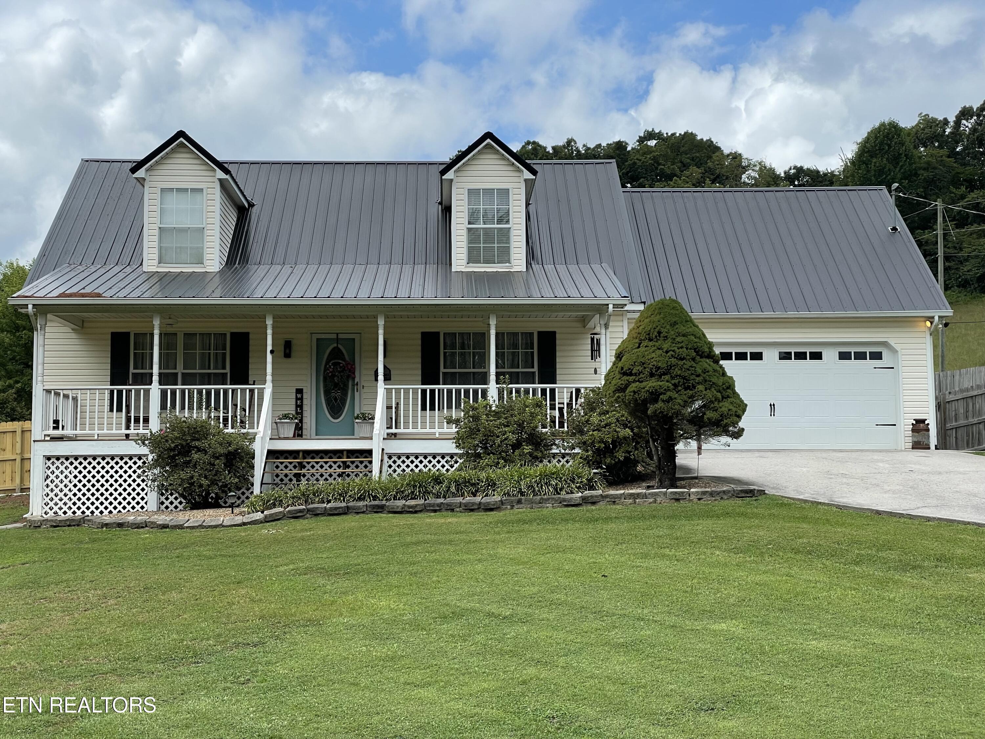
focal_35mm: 52
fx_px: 1480
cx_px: 492
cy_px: 370
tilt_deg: +5.4
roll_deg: +0.7
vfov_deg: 28.0
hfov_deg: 36.8
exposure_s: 1/1712
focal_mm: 6
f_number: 2
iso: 25
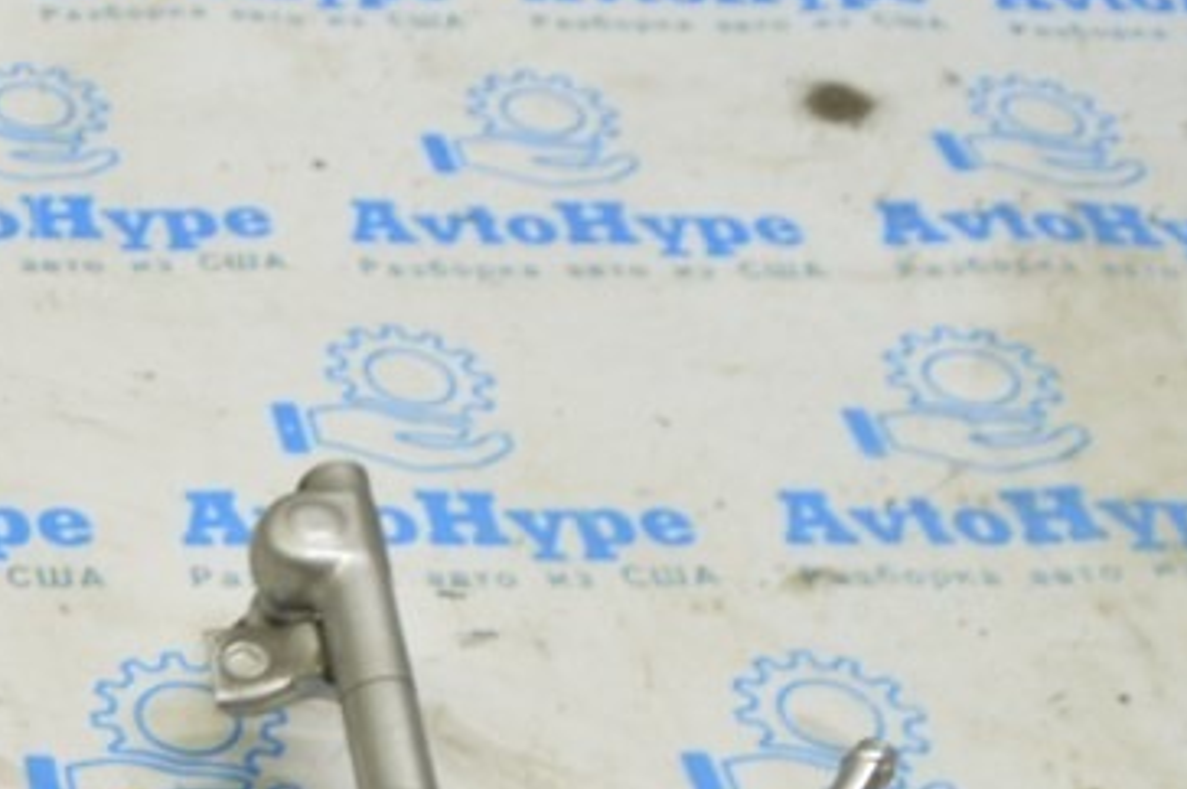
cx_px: -440
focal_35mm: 76
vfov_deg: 16.7
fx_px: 2504
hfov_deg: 23.0
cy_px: 1068
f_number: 5.6
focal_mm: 18
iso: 400
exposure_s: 1/20
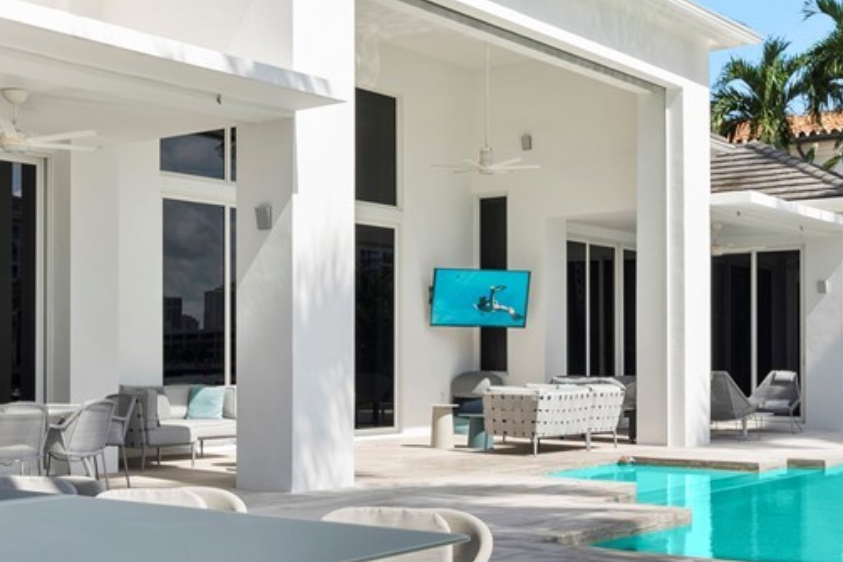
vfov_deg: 25.0
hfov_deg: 36.8
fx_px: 1264
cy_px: 348
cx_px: 348
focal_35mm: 54
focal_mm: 16
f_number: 9
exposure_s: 1/30
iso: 50
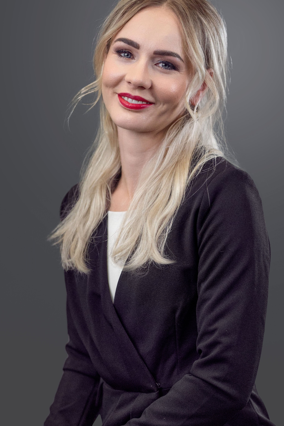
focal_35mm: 97
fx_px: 1148
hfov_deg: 14.1
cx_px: 147
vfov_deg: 21.0
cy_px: 219
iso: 1000
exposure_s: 1/2500
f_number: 1.8
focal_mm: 85
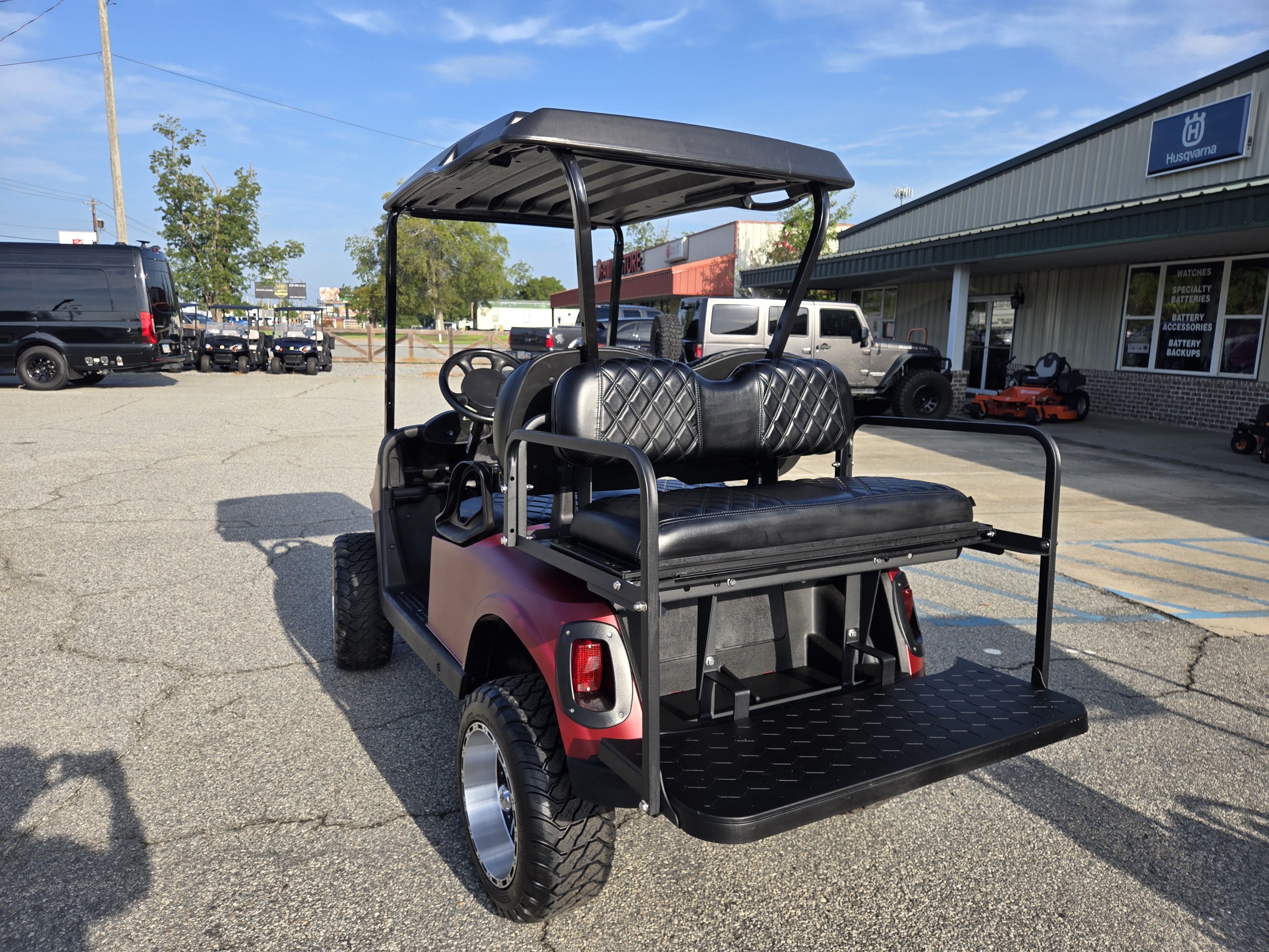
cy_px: 476
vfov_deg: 58.9
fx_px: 843
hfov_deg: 73.9
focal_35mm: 23
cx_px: 634
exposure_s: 1/1053
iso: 25
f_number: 1.8
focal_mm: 5.4
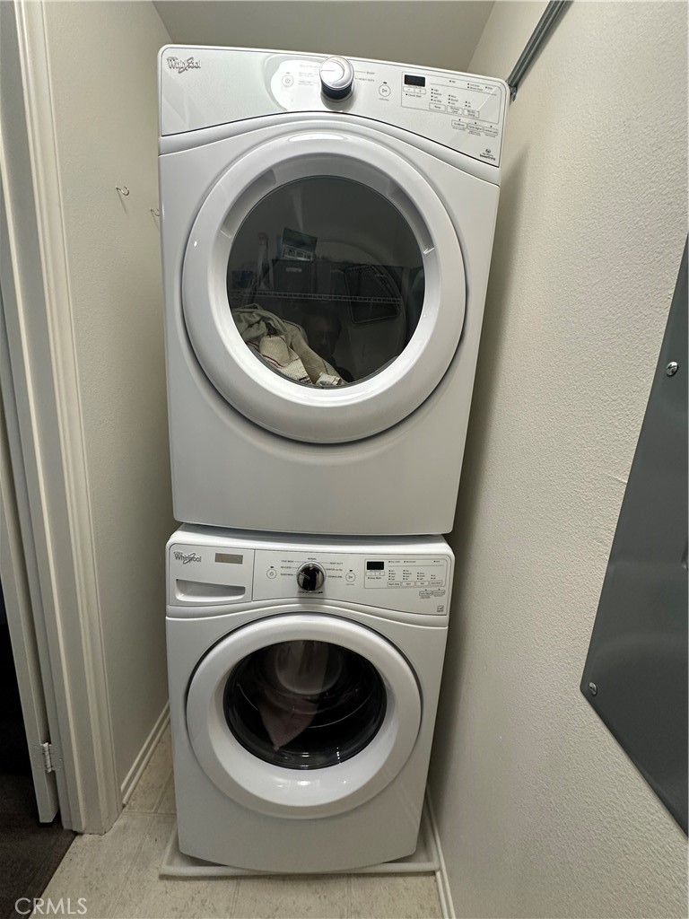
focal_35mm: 14
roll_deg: -3.5
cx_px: 344
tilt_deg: -8.6
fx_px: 372
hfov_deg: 85.7
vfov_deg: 102.1
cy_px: 460
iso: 200
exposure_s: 1/120
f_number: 2.2
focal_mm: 2.22
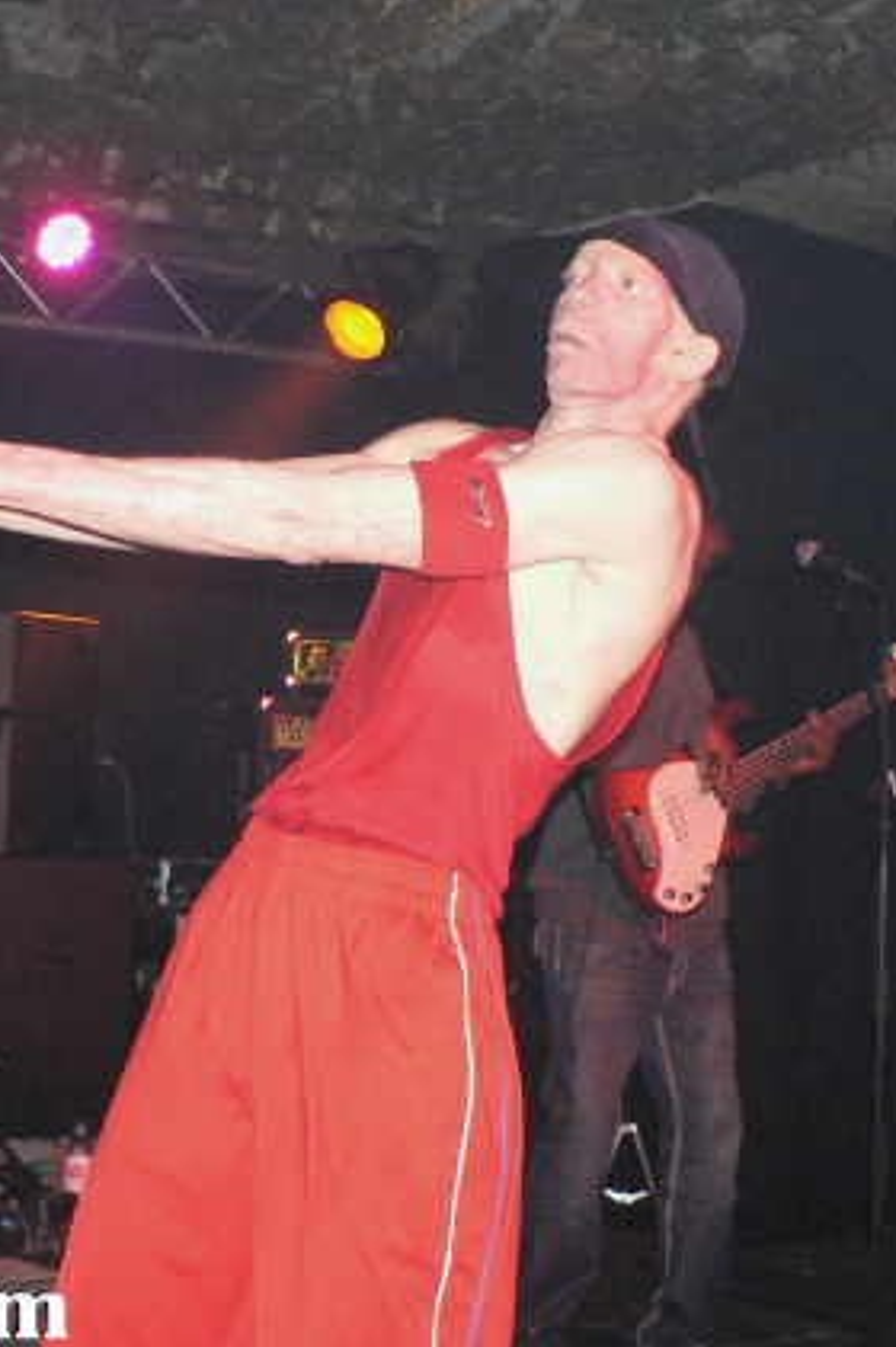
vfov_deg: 40.4
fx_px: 1832
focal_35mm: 49
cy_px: 677
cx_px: 186
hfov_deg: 27.0
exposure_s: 1/60
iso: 400
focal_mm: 6
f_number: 2.8
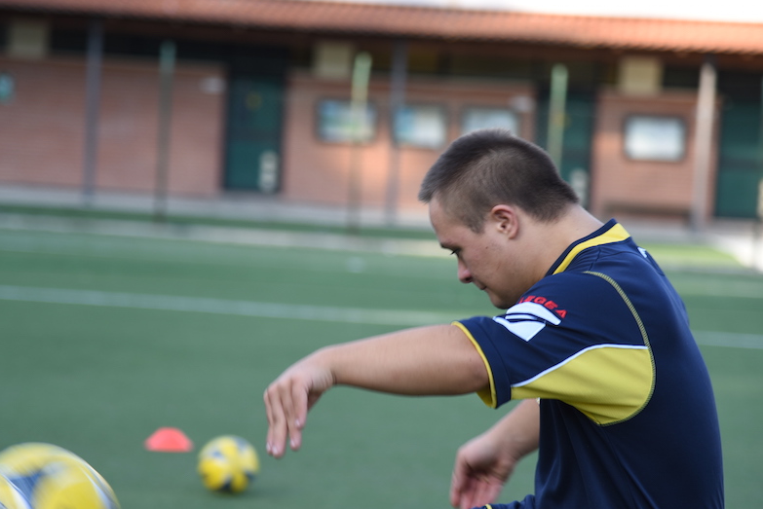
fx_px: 3329
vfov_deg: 8.8
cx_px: 370
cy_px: 291
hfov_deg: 13.1
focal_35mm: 157
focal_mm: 120
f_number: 4
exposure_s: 1/200
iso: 125
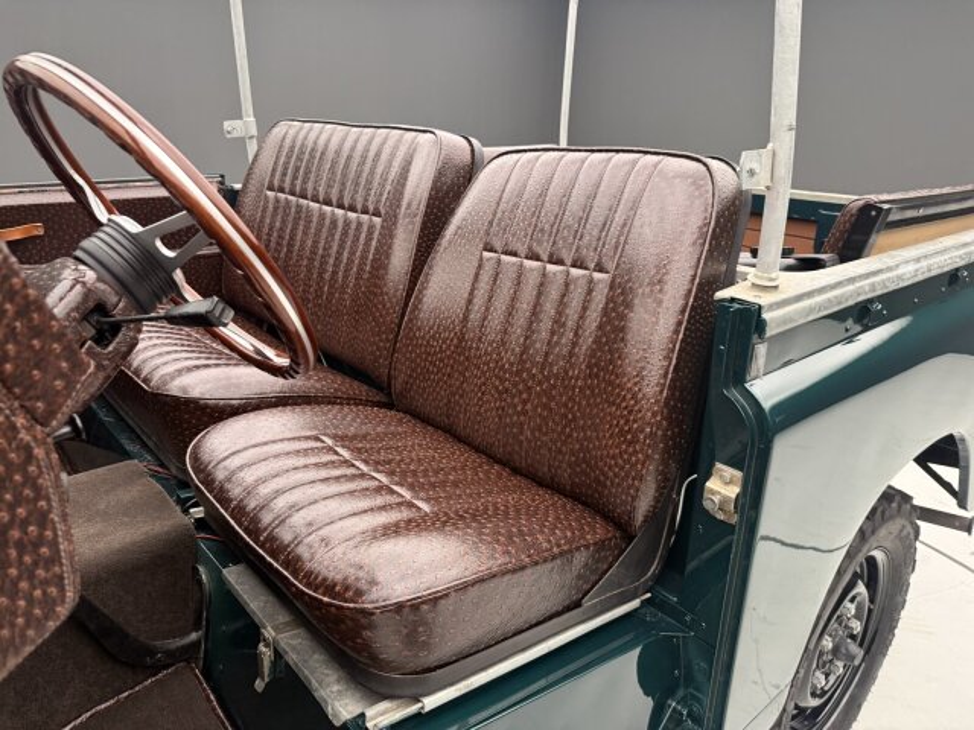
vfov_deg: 56.8
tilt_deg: -19.2
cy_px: 365
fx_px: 675
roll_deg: -1.6
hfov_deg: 71.6
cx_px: 487
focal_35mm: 24
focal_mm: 6.76
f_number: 1.78
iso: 250
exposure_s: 1/49
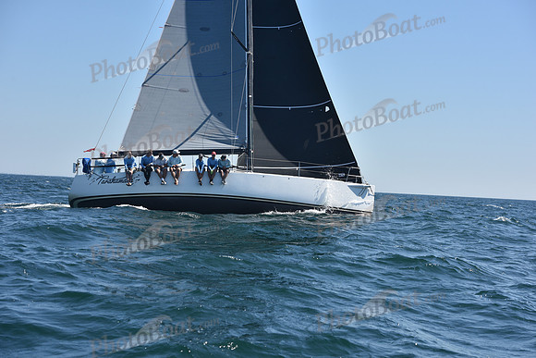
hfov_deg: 28.8
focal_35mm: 70
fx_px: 1042
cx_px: 268
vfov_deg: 19.5
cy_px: 179
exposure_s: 1/1000
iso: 200
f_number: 7.1
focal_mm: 70
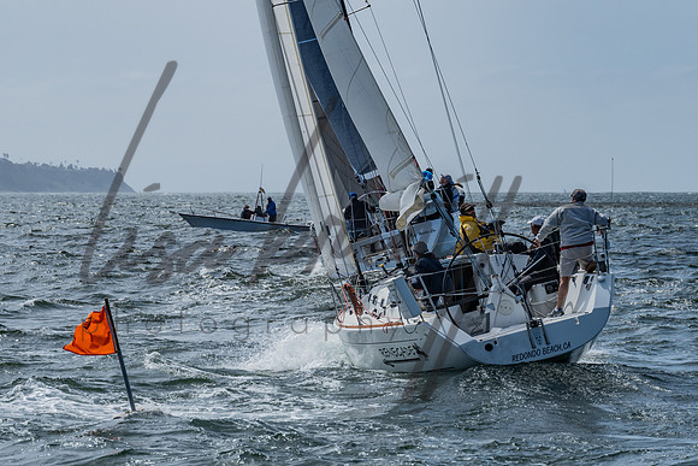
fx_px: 3760
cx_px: 257
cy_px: 236
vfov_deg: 7.1
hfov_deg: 10.6
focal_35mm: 194
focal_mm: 120
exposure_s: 1/1600
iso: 200
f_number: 6.3
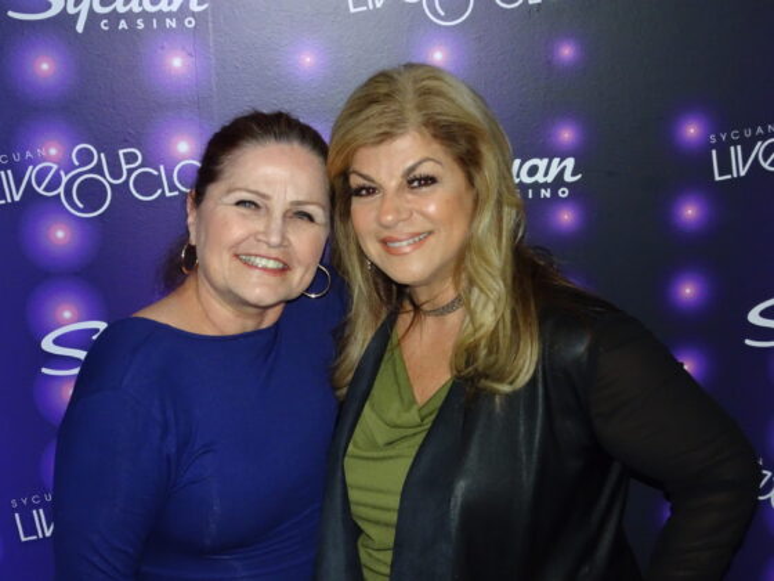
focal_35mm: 56
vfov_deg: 26.1
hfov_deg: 34.3
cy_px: 290
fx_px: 1252
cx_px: 387
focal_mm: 9.52
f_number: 4.5
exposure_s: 1/60
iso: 640
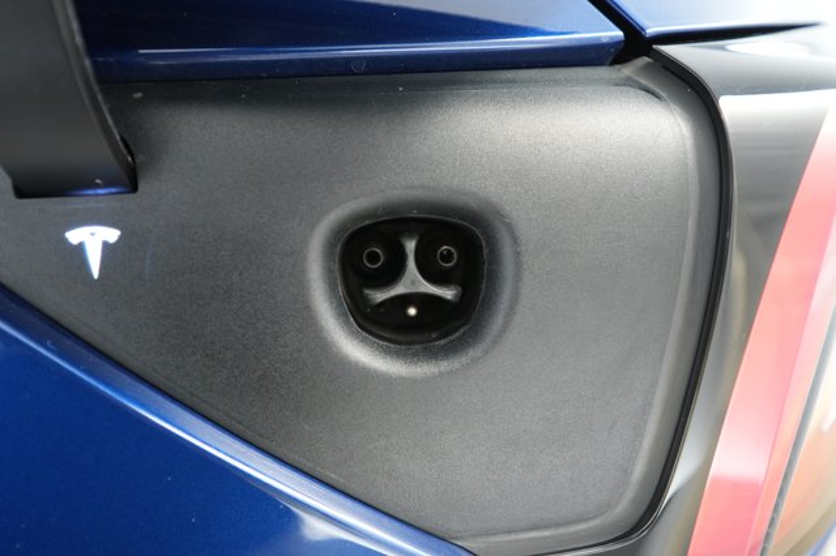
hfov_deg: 65.5
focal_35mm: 28
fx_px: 650
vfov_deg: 46.4
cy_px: 278
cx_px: 418
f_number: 2.8
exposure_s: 1/30
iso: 1250
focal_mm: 28
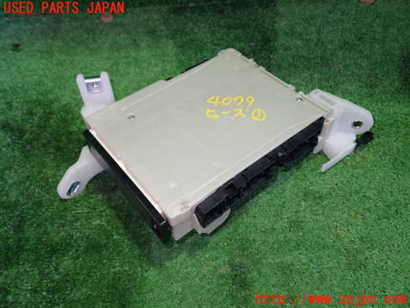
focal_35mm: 30
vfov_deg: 46.8
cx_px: 205
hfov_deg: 60.0
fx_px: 355
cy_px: 154
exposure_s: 1/30
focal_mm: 5.4
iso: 250
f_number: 2.3
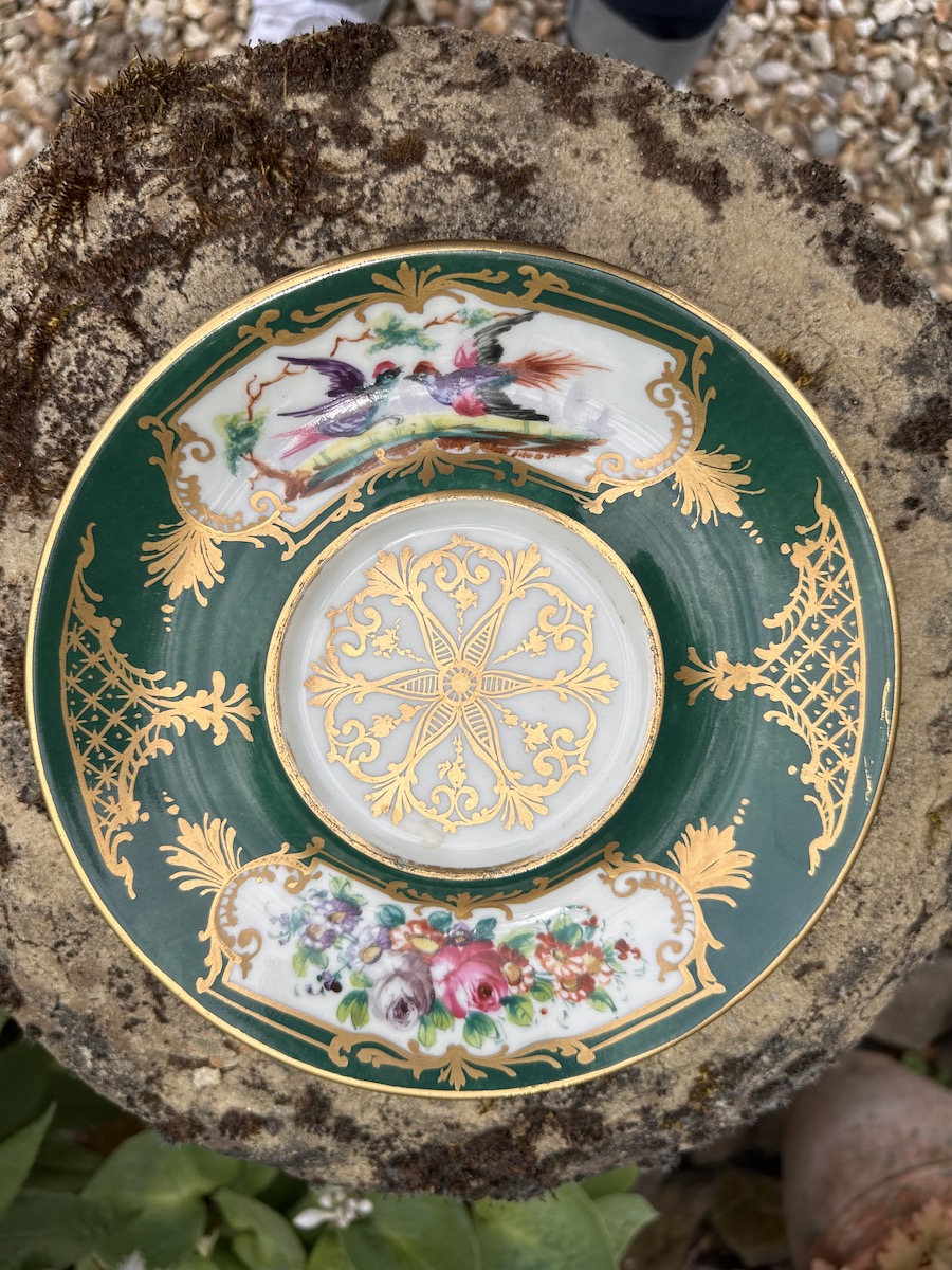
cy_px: 635
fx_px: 880
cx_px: 476
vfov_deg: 71.6
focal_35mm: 24
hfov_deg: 56.8
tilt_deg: -82.3
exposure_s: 1/2967
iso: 80
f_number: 1.78
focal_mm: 6.86
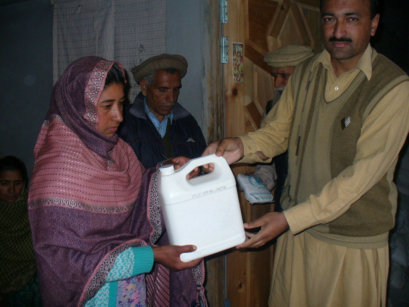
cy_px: 154
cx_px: 204
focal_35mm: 37
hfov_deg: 50.1
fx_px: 437
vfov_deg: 38.7
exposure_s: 1/60
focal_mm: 6.1
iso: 100
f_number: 2.8
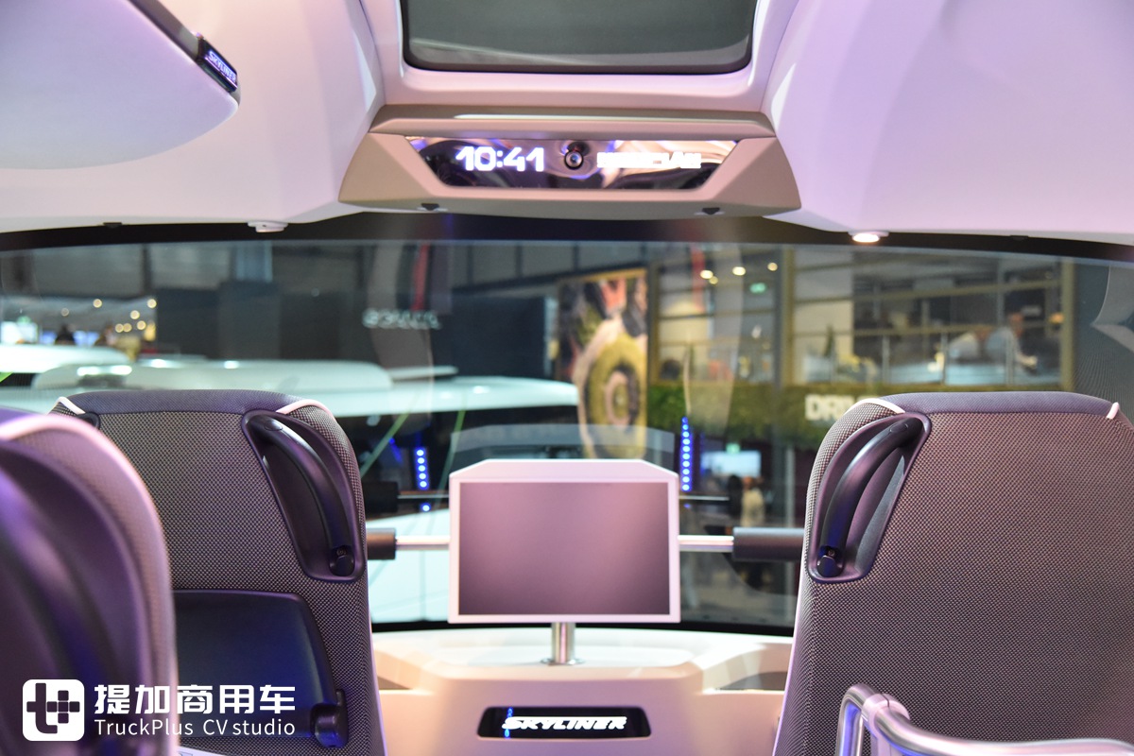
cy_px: 378
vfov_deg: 30.5
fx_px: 1386
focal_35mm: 44
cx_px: 567
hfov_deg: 44.5
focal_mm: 44
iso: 6400
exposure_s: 1/30
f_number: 4
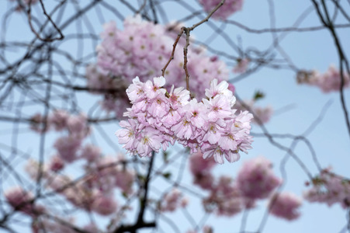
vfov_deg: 18.2
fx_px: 729
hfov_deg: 27.0
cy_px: 116
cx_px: 175
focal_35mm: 75
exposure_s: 1/160
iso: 160
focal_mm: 75
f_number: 8
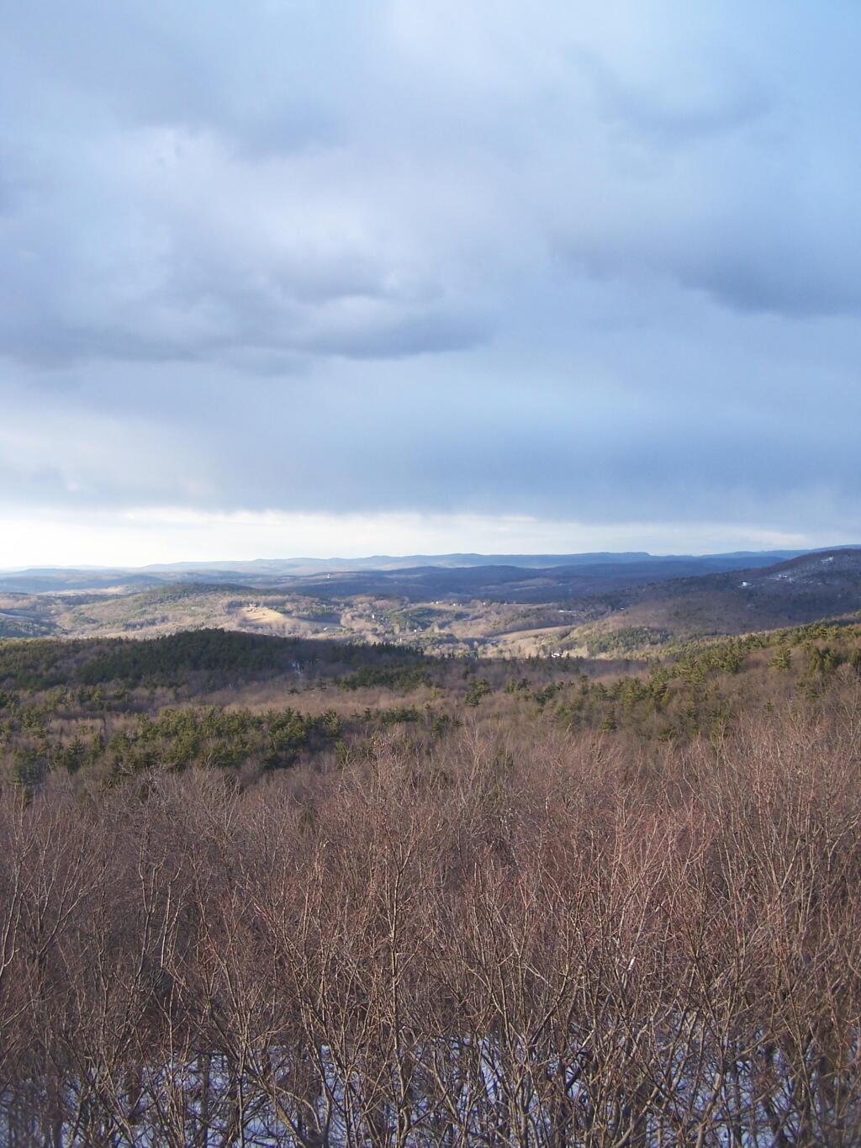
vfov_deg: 49.0
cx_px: 430
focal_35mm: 38
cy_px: 574
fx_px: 1260
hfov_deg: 37.7
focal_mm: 6.3
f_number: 2.8
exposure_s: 1/160
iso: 80
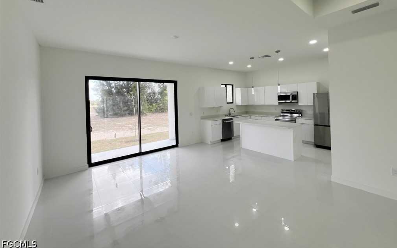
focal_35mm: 14
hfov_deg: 105.3
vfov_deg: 77.7
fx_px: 151
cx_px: 201
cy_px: 99
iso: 32
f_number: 1.8
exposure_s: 1/128
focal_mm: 1.57
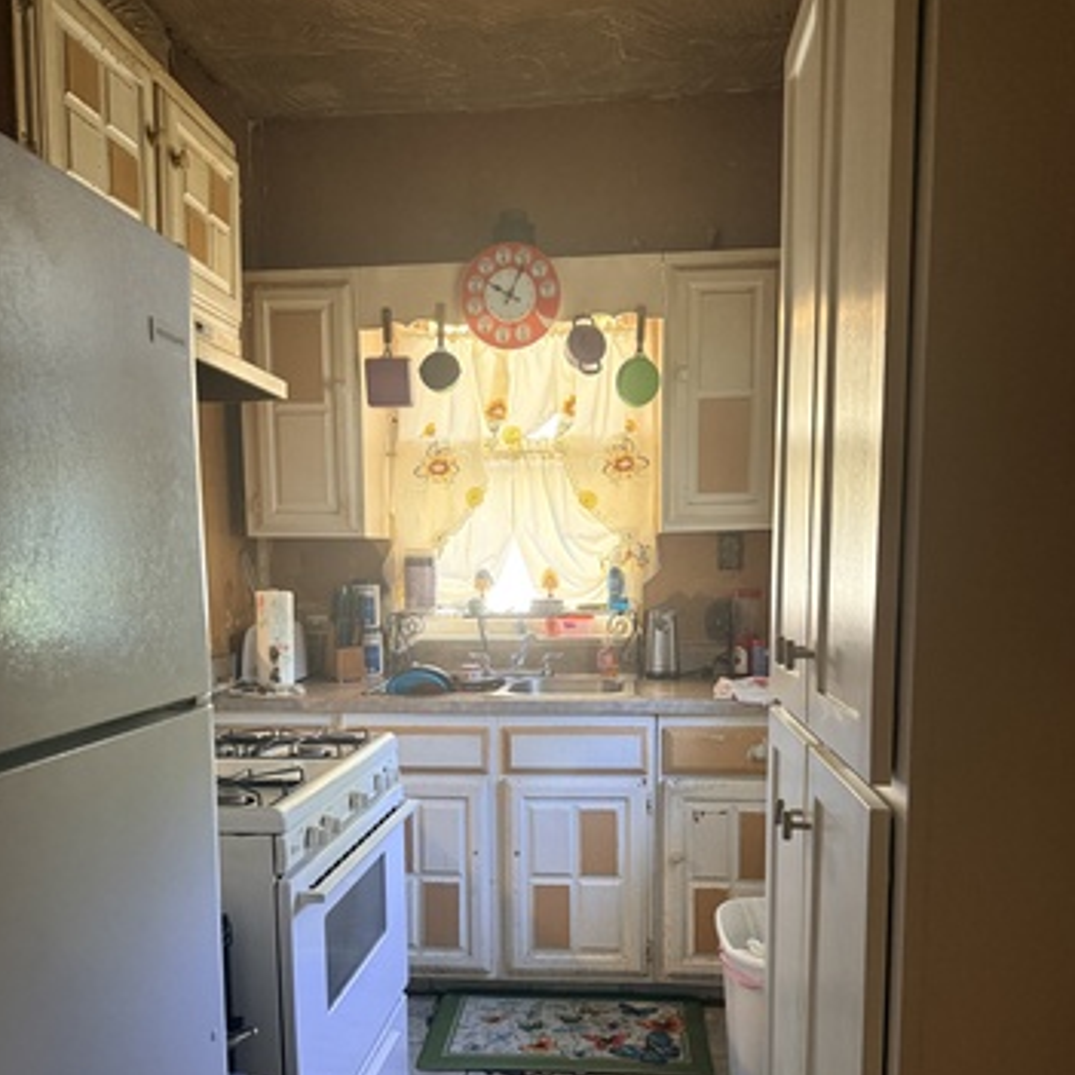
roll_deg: -0.5
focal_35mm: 29
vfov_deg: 54.9
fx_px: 1019
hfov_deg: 55.6
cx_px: 533
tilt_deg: -6.2
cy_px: 677
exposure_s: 1/60
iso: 320
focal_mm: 6.76
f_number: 1.78
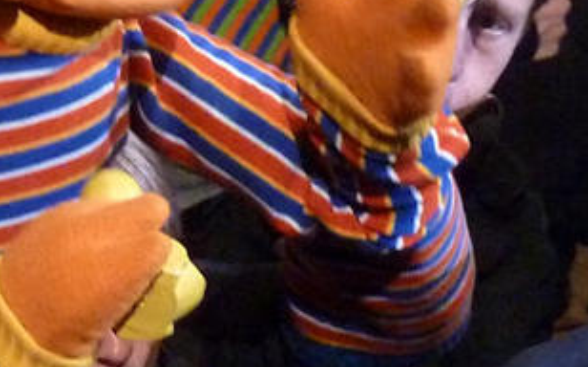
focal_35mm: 846
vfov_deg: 1.6
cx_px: 178
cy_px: 172
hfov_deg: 2.5
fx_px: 13547
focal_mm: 68.8
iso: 3200
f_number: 5.9
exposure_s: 1/80
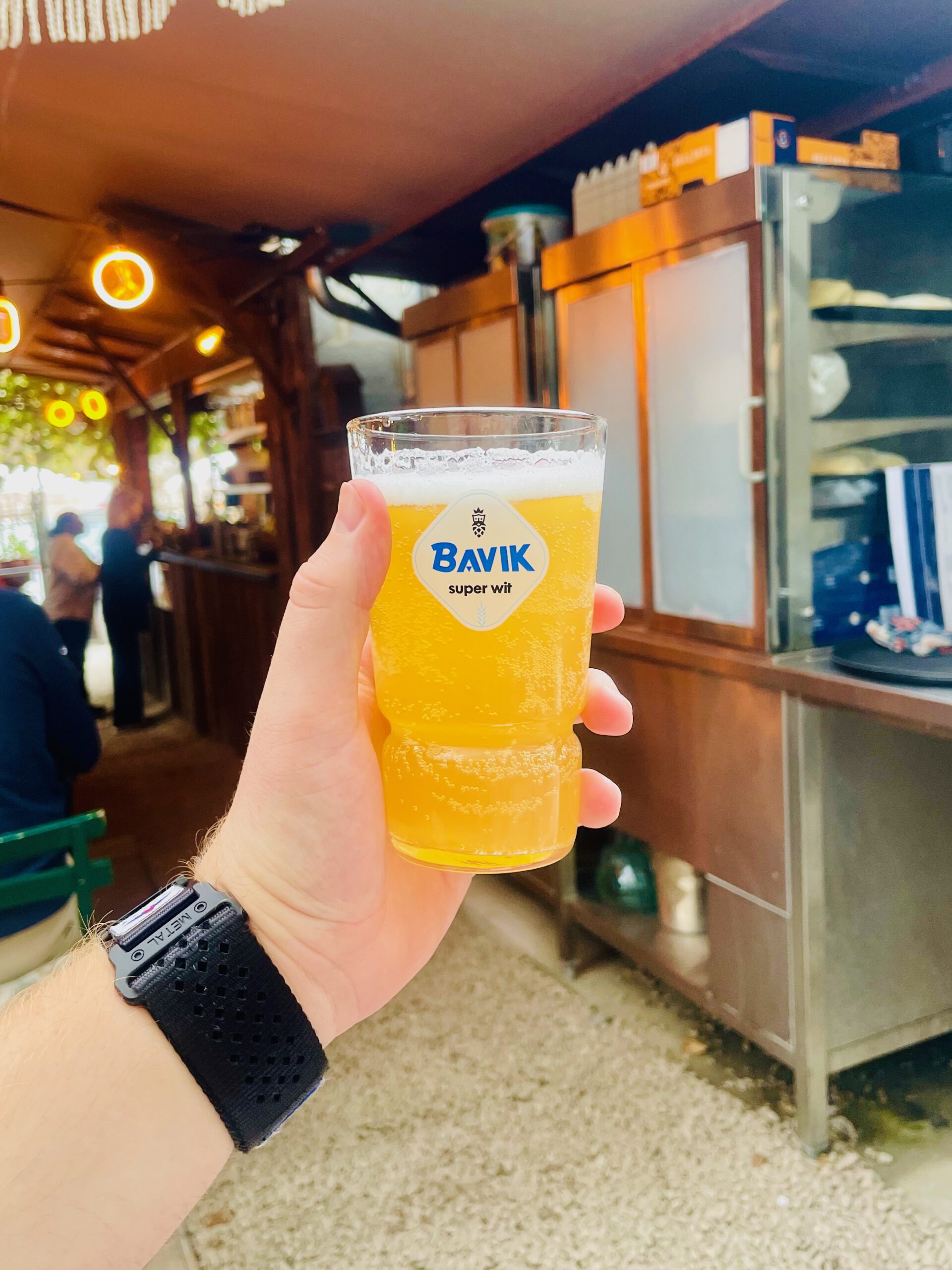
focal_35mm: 26
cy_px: 635
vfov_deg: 67.3
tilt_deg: -7.2
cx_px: 476
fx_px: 953
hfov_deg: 53.1
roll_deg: +3.6
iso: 100
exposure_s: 1/121
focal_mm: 4.2
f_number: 1.6
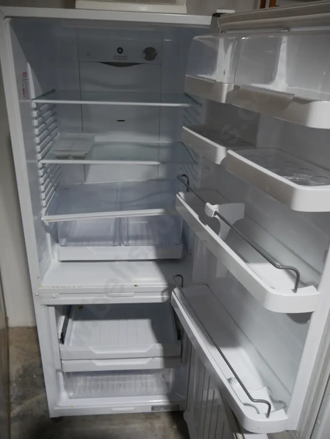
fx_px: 356
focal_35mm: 28
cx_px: 165
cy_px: 220
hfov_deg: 49.8
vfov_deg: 63.4
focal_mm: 14
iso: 200
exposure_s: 1/60
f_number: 3.5
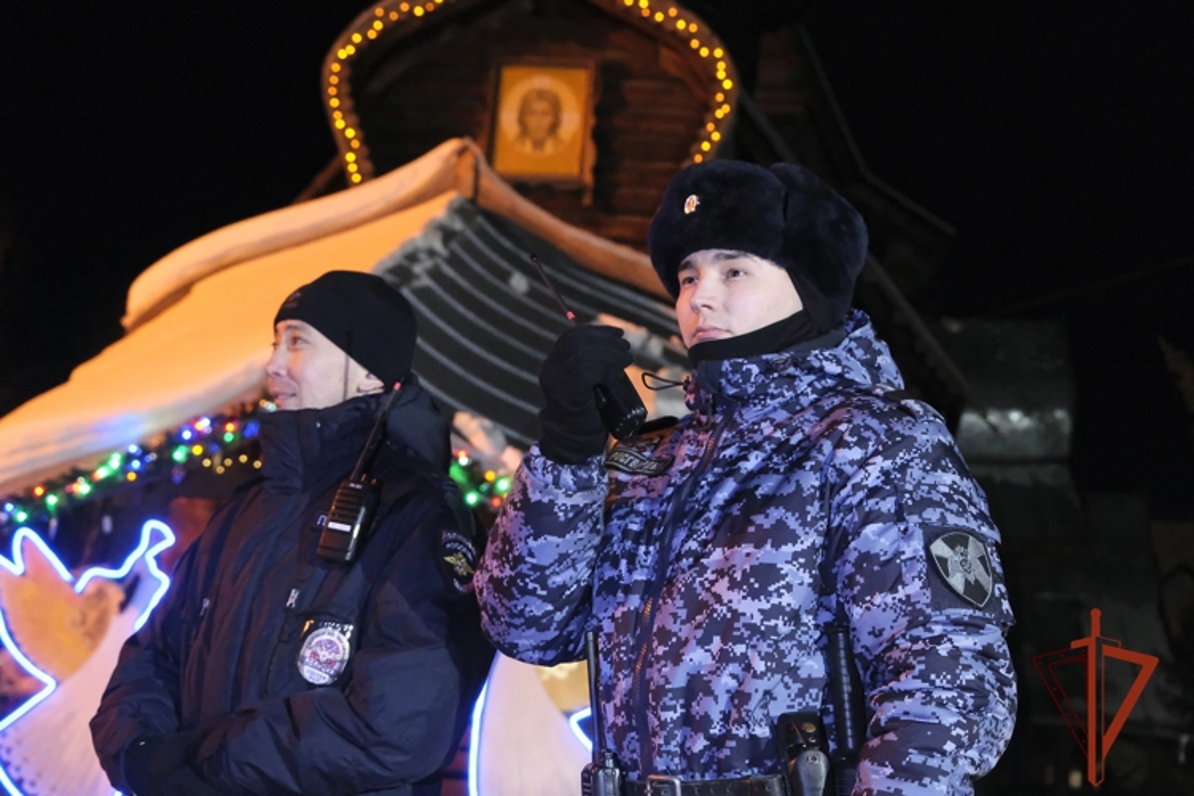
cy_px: 398
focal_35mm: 59
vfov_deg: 23.0
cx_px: 597
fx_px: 1957
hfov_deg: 33.9
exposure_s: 1/60
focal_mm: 39.3
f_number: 4
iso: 12800
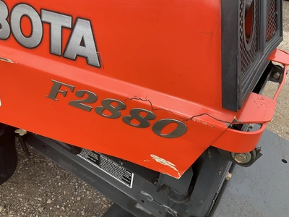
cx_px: 144
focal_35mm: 29
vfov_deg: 48.2
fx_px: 242
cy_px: 108
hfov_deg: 61.7
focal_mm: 3
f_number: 1.8
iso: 25
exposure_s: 1/613
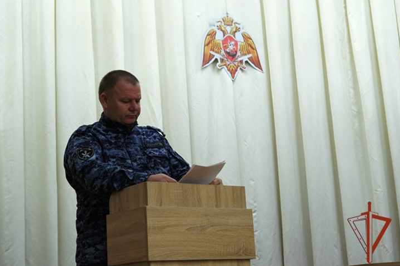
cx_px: 195
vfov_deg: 26.5
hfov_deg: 38.9
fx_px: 567
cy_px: 128
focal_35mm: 51
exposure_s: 1/50
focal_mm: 32.5
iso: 640
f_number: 4
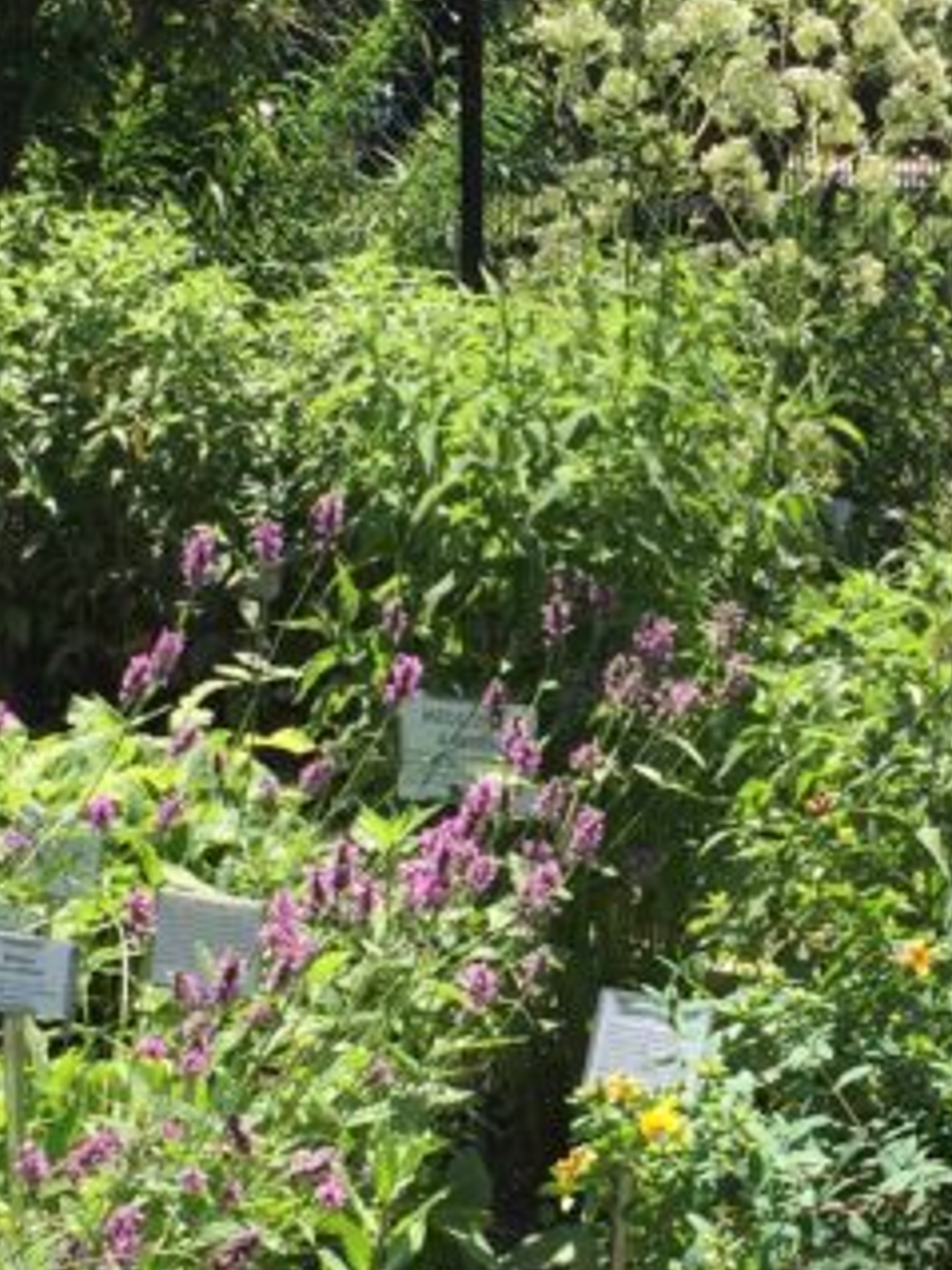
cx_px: 673
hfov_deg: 15.8
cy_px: 780
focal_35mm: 93
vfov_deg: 21.1
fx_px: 3412
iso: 32
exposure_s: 1/807
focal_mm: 4.15
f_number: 2.2
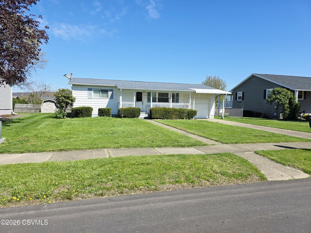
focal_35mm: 23
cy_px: 116
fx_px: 207
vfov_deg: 58.9
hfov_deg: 73.9
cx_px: 156
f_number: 1.7
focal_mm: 6.3
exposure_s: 1/1000
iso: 12
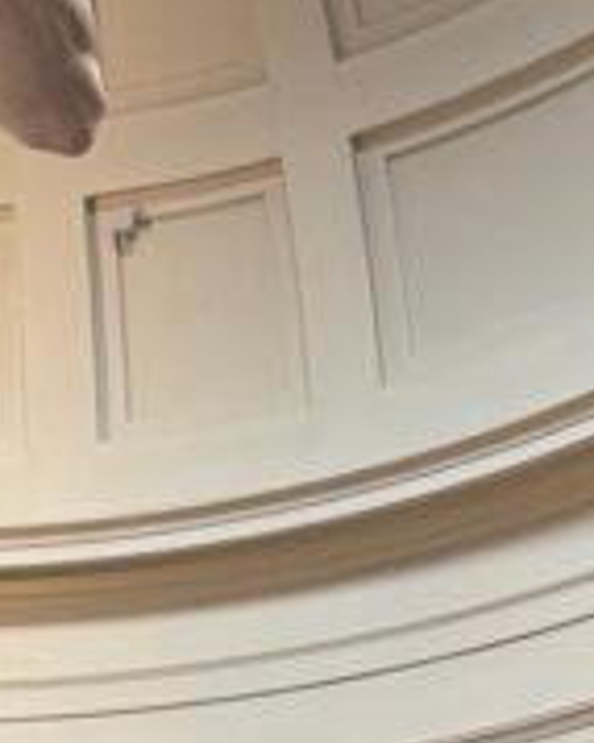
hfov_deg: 11.4
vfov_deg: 13.5
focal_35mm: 134
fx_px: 2947
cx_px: -4
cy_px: 1121
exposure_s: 1/100
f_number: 1.78
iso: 200
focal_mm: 6.76
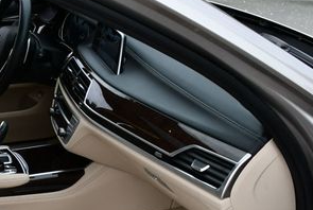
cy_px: 211
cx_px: 16
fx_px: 680
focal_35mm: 78
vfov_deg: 17.2
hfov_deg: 25.0
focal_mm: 18
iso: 360
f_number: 5.6
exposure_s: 1/250
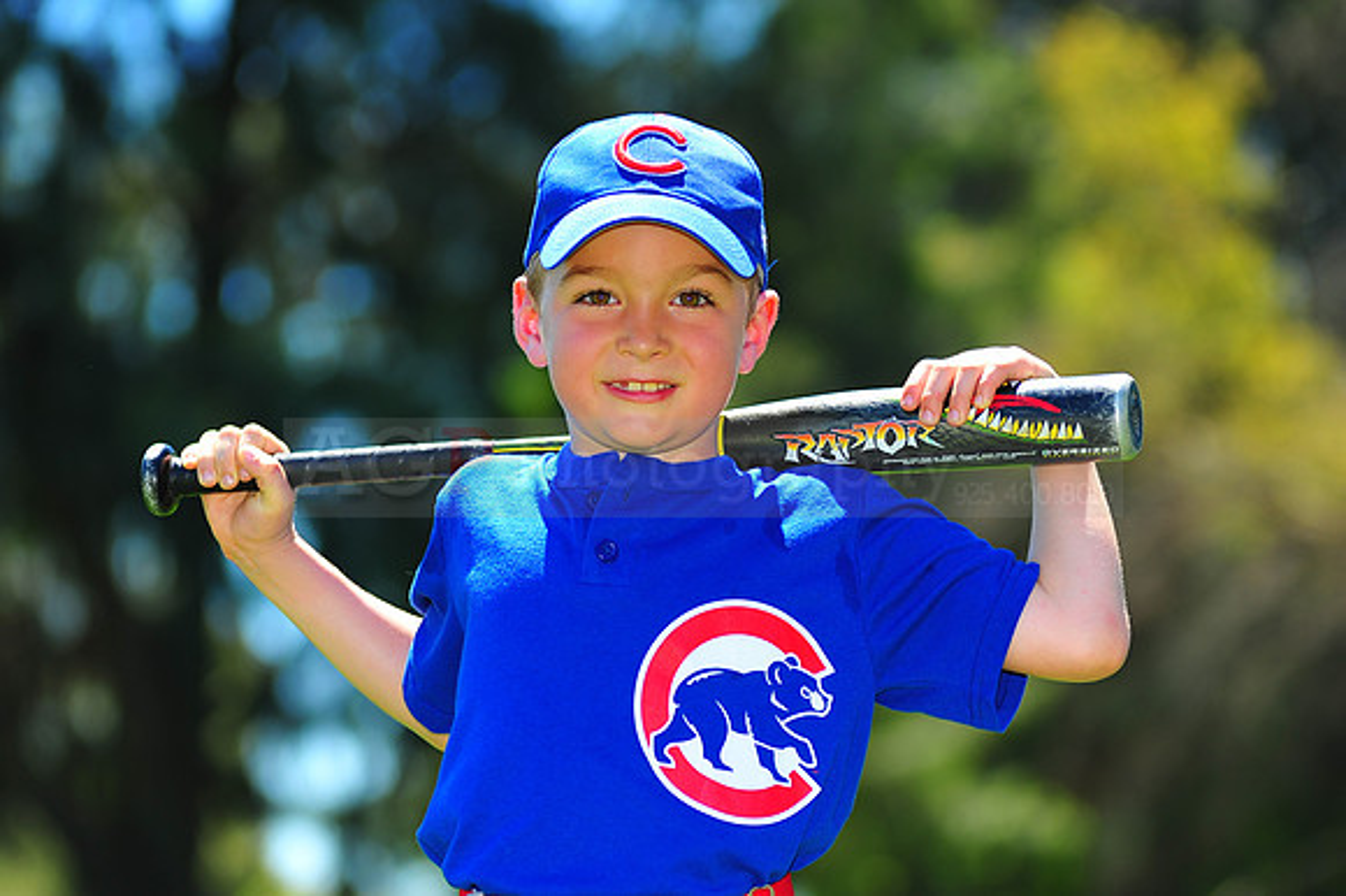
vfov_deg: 7.6
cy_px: 448
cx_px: 673
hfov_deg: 11.4
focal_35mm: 180
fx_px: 6726
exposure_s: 1/500
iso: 200
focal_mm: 180
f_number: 5
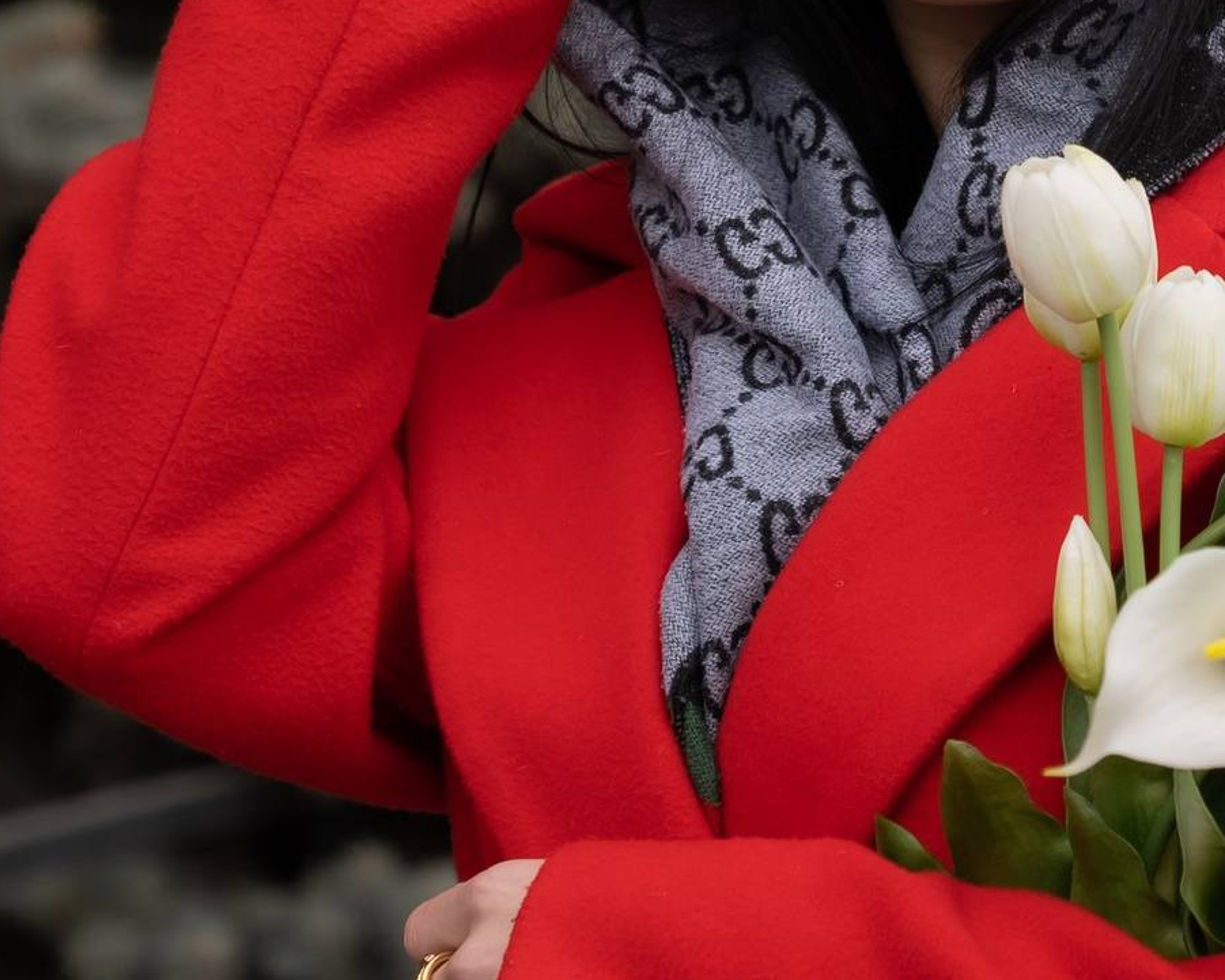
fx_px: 10153
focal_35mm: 280
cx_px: 1029
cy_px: 375
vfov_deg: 5.5
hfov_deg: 6.9
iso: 125
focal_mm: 70
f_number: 4
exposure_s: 1/200
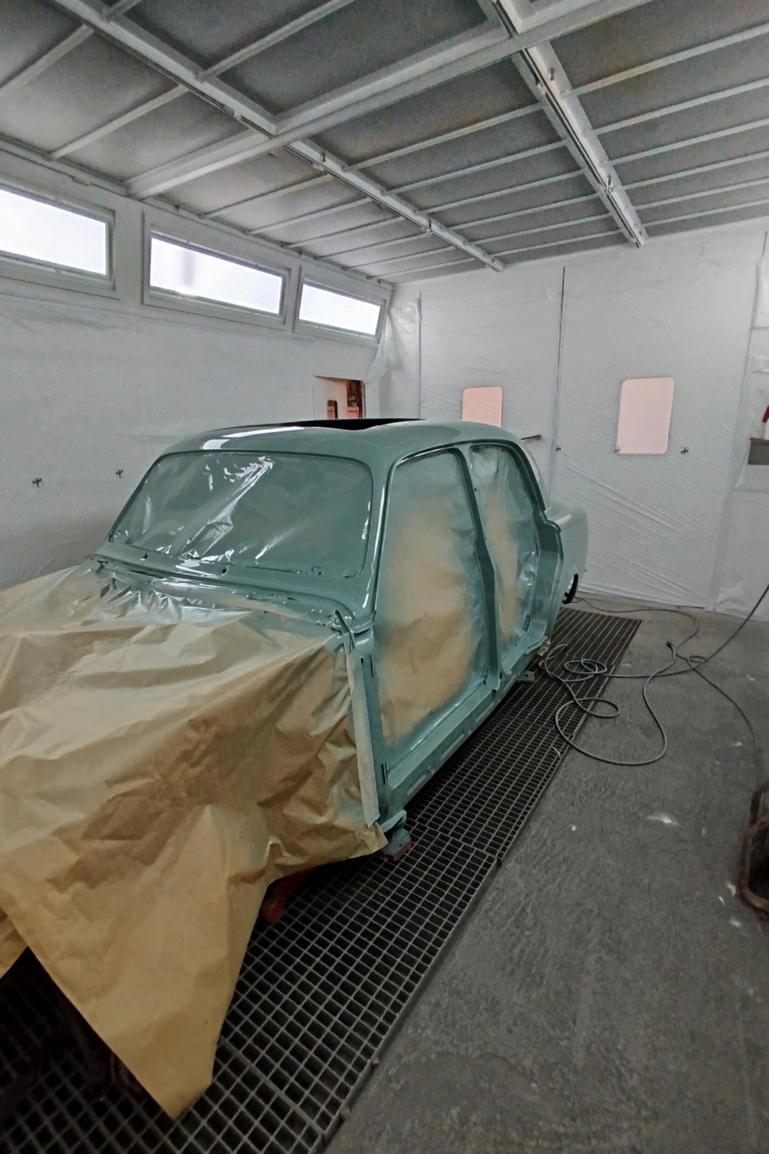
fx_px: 513
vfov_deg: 96.7
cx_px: 379
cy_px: 583
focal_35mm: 16
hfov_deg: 73.7
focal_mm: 1.65
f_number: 2.2
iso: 64
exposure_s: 1/50
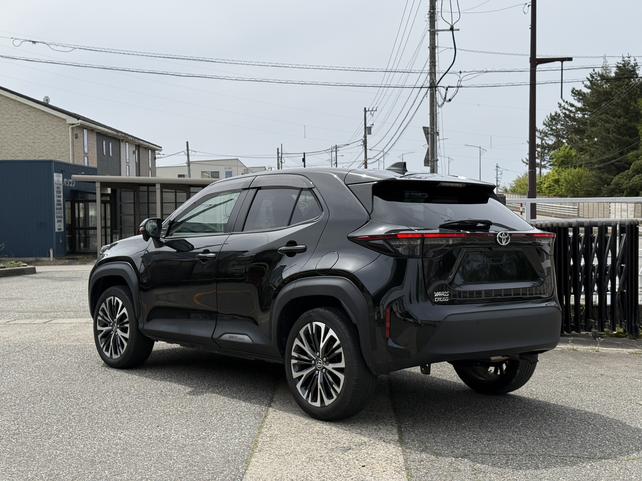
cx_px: 321
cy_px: 240
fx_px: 890
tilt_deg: -1.9
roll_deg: +0.5
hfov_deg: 39.7
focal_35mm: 48
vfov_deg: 30.3
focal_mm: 6.76
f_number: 1.78
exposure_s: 1/7143
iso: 64
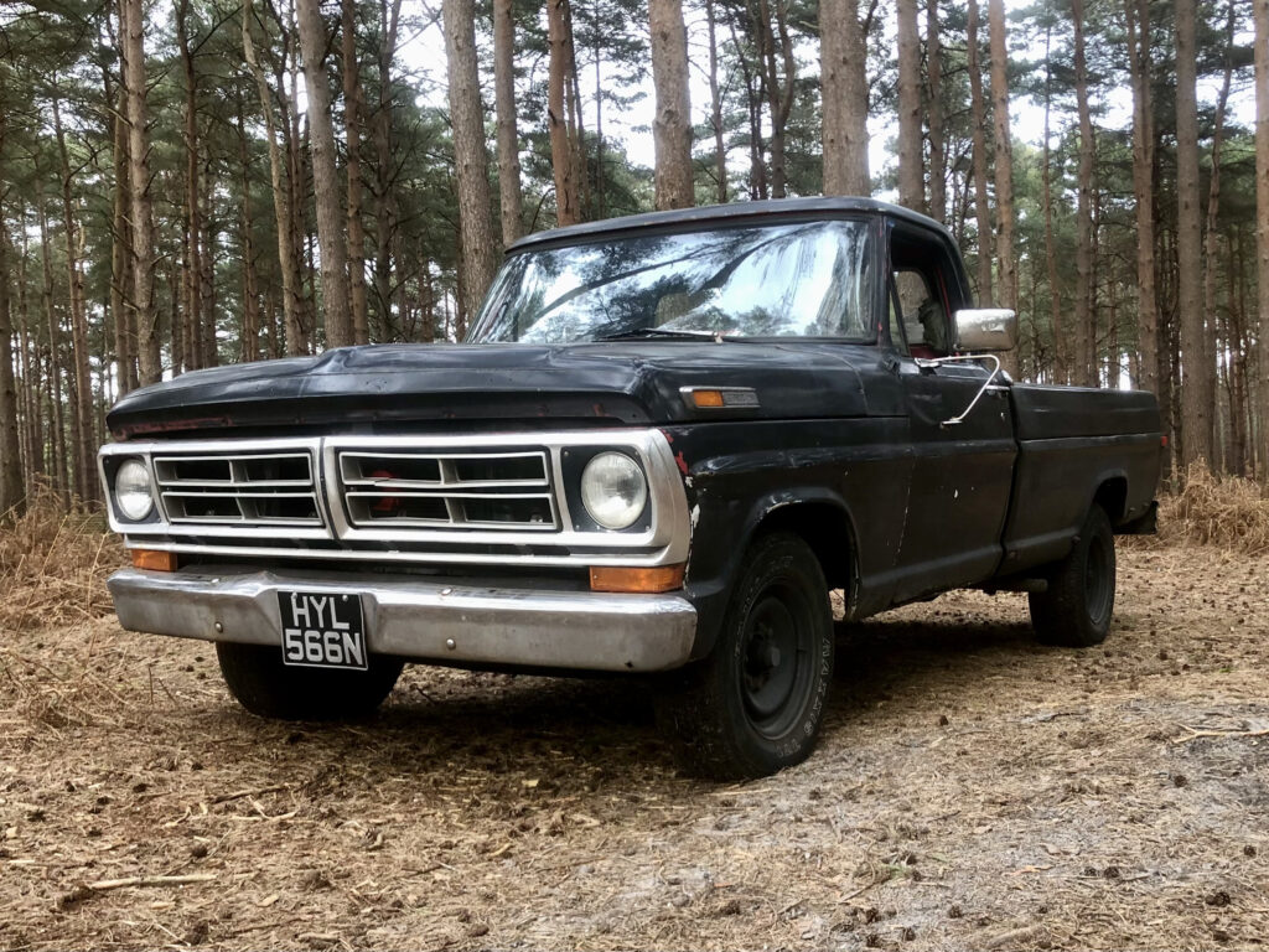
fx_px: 1026
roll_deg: +3.0
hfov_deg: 63.4
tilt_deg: -4.3
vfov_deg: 49.7
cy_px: 476
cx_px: 634
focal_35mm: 28
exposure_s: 1/40
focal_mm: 3.99
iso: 25
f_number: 1.8
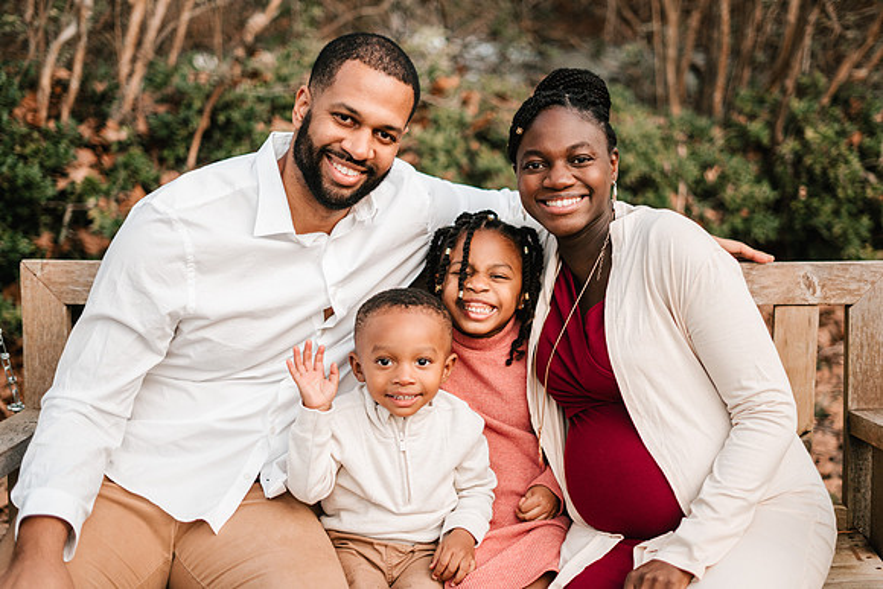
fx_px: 1327
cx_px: 462
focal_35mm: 54
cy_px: 296
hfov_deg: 36.8
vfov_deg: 25.0
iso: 500
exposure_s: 1/500
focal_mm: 50
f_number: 1.8
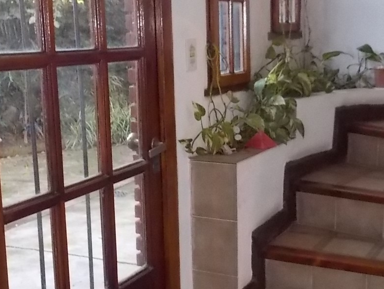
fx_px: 655
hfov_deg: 32.7
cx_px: 213
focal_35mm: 59
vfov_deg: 24.8
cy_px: 152
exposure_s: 1/30
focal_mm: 4.1
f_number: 3.3
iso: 400
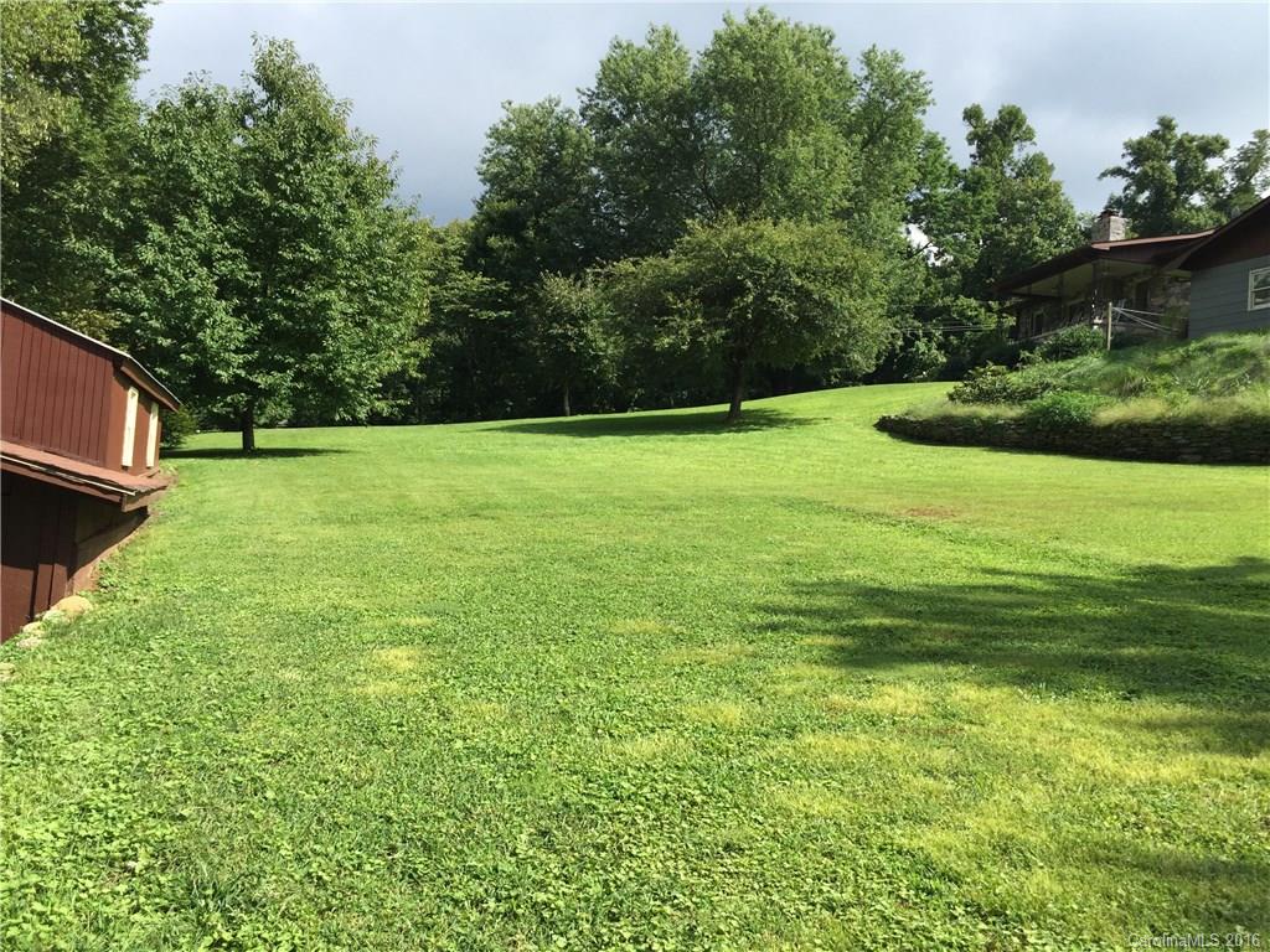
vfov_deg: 48.2
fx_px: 1064
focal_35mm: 29
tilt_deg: +3.3
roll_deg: -4.8
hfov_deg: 61.7
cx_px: 635
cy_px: 476
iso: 32
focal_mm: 4.15
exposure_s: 1/1163
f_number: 2.2
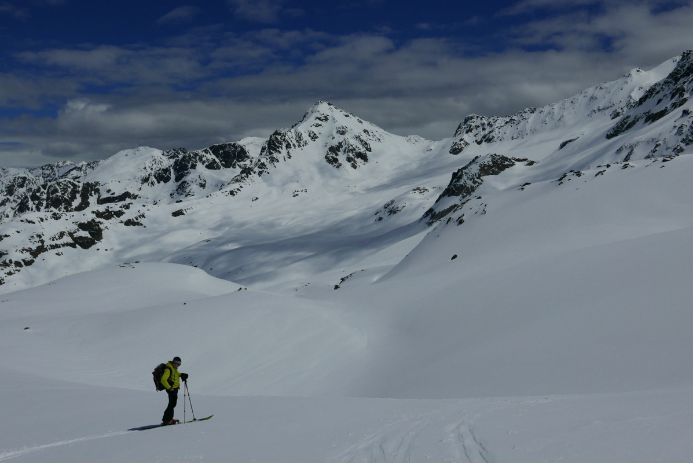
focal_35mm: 34
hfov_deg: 55.8
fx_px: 655
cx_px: 346
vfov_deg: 38.9
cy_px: 232
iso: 200
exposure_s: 1/8000
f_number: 5.6
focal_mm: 15.4
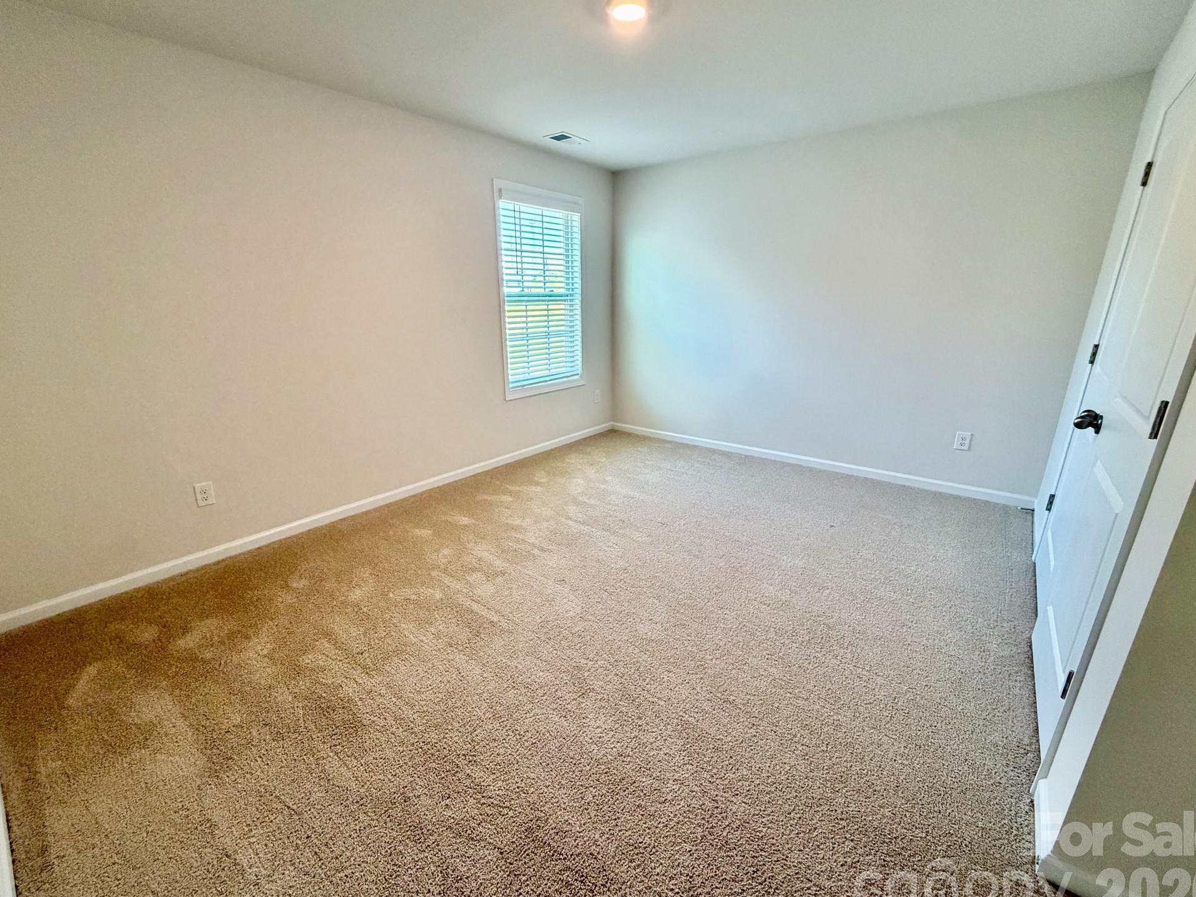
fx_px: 518
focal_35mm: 15
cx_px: 590
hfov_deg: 98.2
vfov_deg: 81.8
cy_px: 455
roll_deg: +0.4
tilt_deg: -17.5
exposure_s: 1/60
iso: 320
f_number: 2.2
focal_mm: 2.22
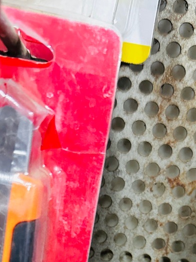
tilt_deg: -16.0
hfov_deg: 24.8
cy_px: 295
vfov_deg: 29.2
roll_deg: -8.6
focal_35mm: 59
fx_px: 445
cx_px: 80
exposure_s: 1/53
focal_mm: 6.86
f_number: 1.78
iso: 1000
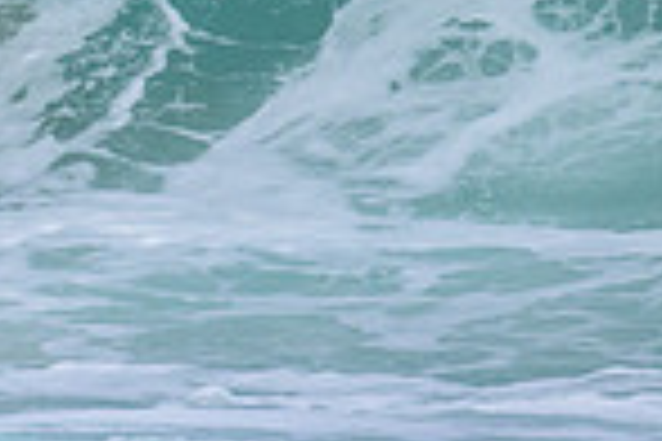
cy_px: -164
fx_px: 58160
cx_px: -180
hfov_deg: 0.7
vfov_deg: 0.4
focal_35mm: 3163
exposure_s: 1/2000
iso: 720
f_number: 11
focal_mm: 800
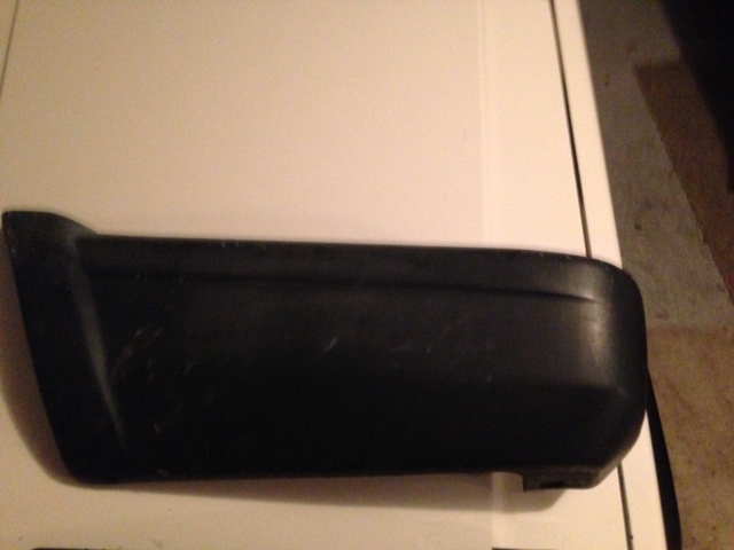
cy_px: 275
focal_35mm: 33
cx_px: 367
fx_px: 700
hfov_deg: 55.4
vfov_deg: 42.9
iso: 800
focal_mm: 4.13
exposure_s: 1/15
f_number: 2.4
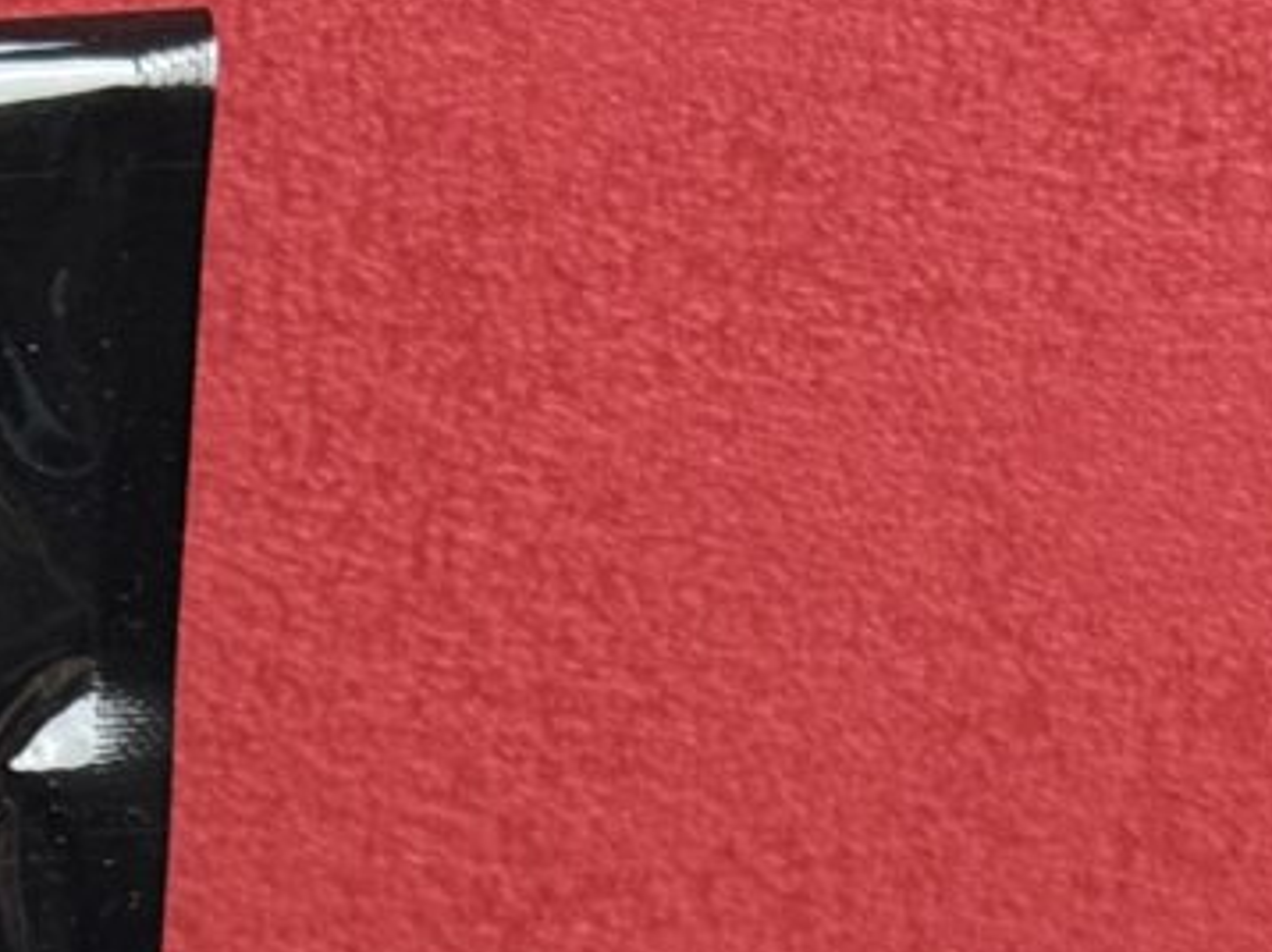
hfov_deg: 9.2
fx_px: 7565
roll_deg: +0.9
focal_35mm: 206
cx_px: -952
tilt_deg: -44.6
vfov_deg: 6.9
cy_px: 1968
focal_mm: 6.76
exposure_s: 1/50
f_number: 1.78
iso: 125
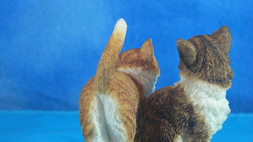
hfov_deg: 18.9
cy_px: 94
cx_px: 127
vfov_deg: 10.7
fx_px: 758
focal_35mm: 113
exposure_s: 1/25
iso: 400
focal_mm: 18.6
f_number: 4.5
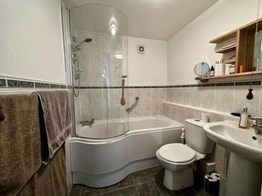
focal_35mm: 14
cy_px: 98
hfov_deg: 102.1
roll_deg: +0.9
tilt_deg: -5.3
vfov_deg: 85.7
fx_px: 106
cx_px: 131
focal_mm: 2.22
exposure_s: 1/50
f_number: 2.2
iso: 500
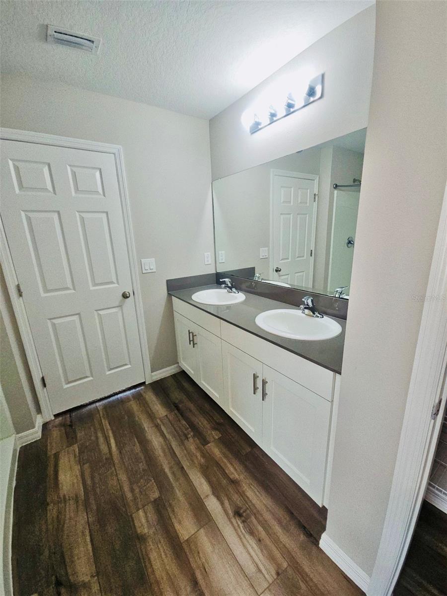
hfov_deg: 89.9
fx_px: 224
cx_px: 224
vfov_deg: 106.2
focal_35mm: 13
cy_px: 298
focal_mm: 2.2
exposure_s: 1/60.2
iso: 101
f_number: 2.2
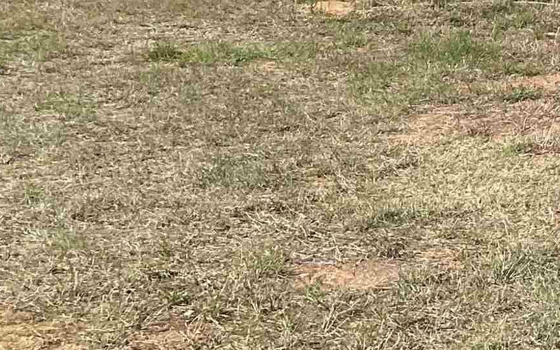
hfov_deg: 16.3
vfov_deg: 10.7
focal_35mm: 117
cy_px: -197
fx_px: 1785
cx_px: 834
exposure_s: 1/1733
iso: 25
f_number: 2.4
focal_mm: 3.3
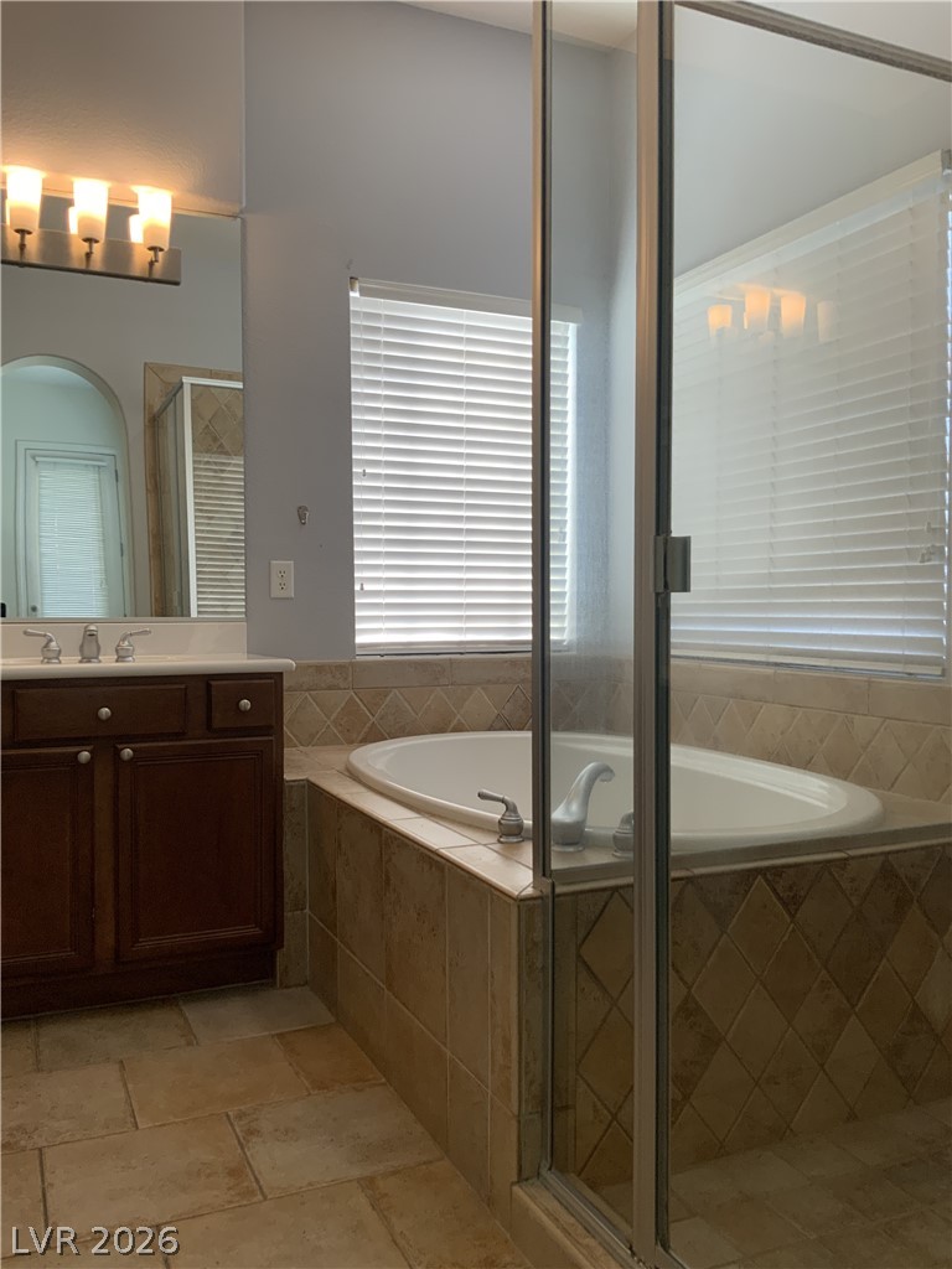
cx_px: 476
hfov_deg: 48.2
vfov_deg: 61.7
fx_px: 1063
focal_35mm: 29
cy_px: 634
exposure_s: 1/120
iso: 64
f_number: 1.8
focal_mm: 3
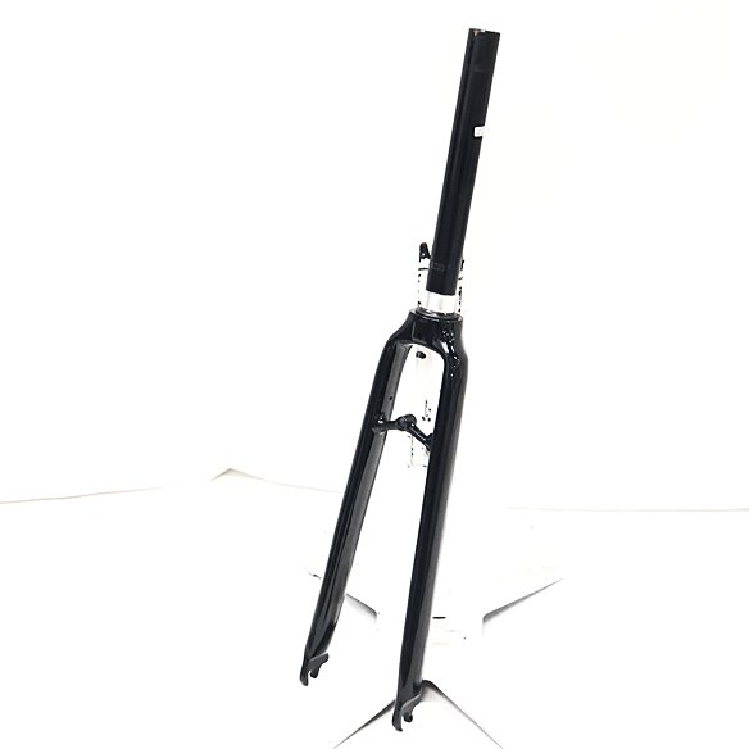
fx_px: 1542
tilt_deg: -28.0
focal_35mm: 63
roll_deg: +3.2
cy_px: 366
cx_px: 349
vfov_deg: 27.3
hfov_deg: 27.3
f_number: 2.4
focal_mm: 6
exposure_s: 1/33
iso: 125
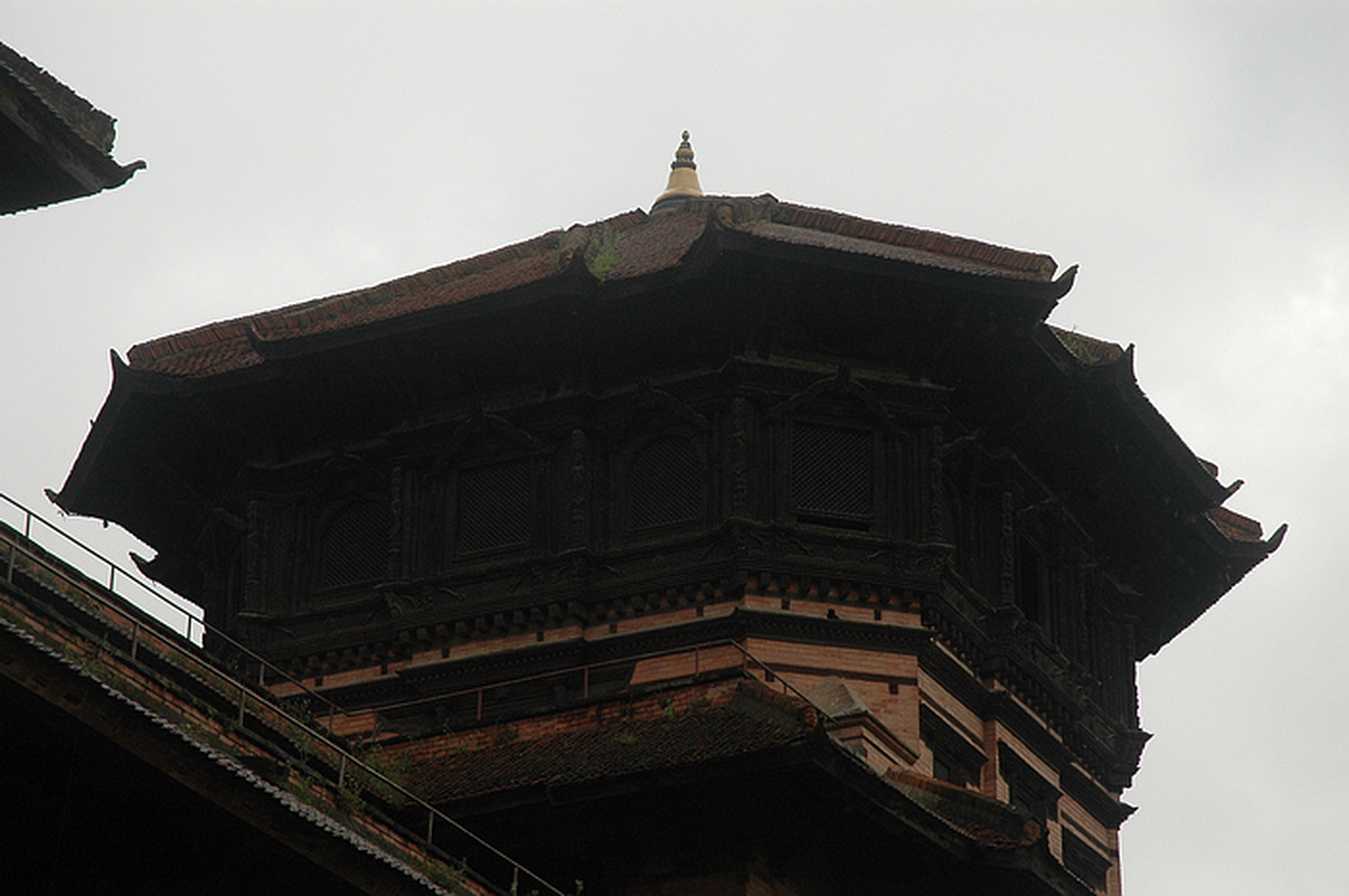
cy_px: 448
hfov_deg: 22.6
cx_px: 674
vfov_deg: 15.2
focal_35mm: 90
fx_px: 3369
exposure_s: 1/250
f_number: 8
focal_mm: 60
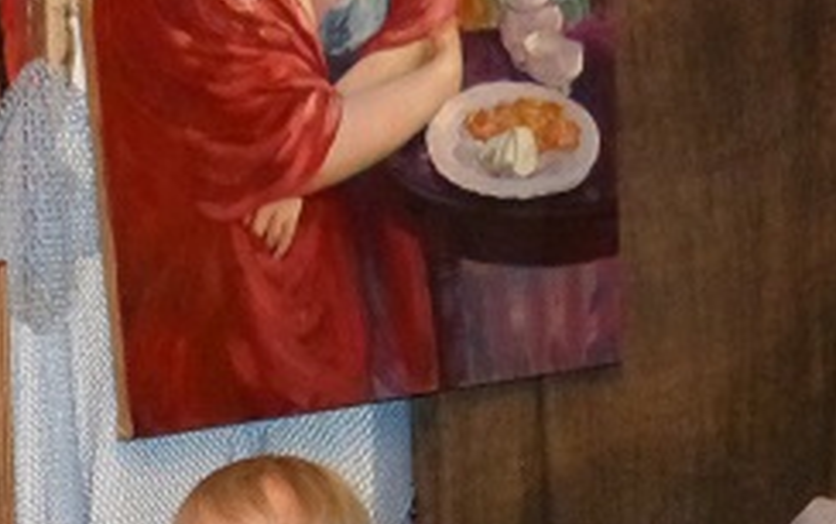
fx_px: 2280
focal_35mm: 100
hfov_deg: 20.7
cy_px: 911
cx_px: 240
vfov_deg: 12.1
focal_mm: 5.7
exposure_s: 1/60
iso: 800
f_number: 3
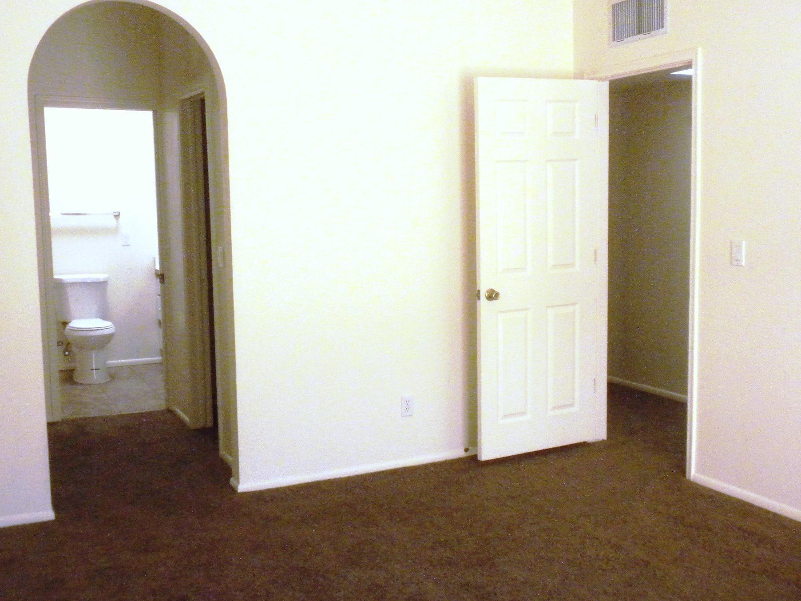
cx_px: 381
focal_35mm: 42
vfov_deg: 34.3
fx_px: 972
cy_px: 281
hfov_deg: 44.8
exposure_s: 1/141
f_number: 3.5
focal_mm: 6.6
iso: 486
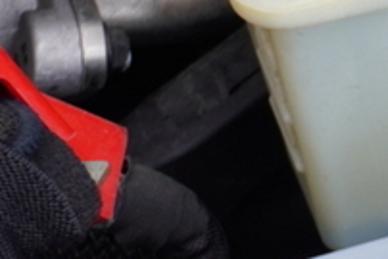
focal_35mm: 259
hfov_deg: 7.4
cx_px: 974
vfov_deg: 5.2
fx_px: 2793
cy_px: 451
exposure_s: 1/100
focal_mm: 29
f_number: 5
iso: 100
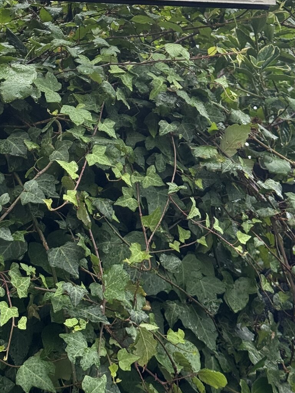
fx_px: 1068
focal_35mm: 94
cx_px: 54
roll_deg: +1.1
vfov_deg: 20.4
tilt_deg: +16.8
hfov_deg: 15.6
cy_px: 33
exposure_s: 1/488
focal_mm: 6.76
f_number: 1.78
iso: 64
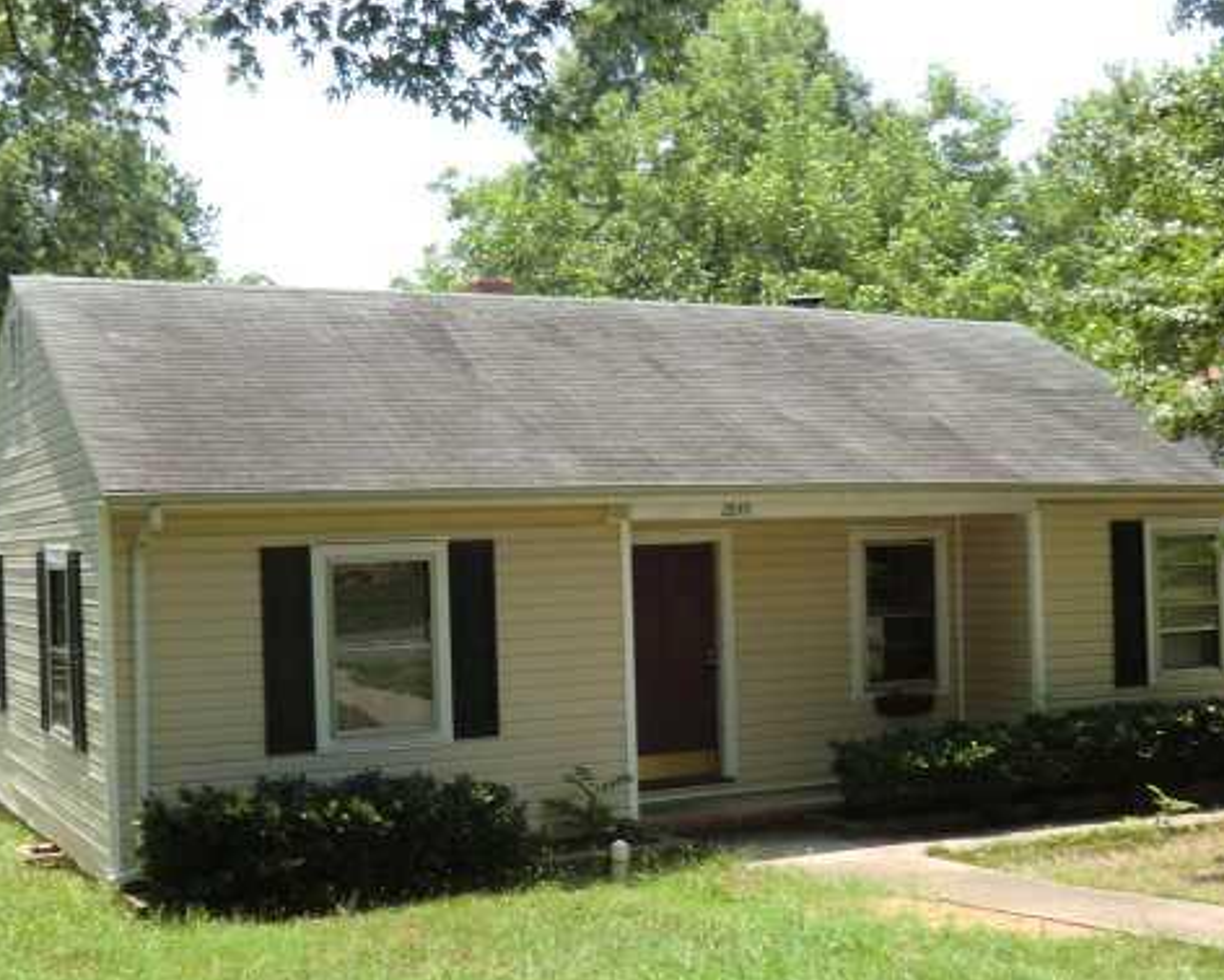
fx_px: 1631
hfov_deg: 41.1
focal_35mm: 45
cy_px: 576
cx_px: 555
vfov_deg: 33.4
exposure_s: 1/250
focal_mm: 6.1
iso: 64
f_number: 3.6
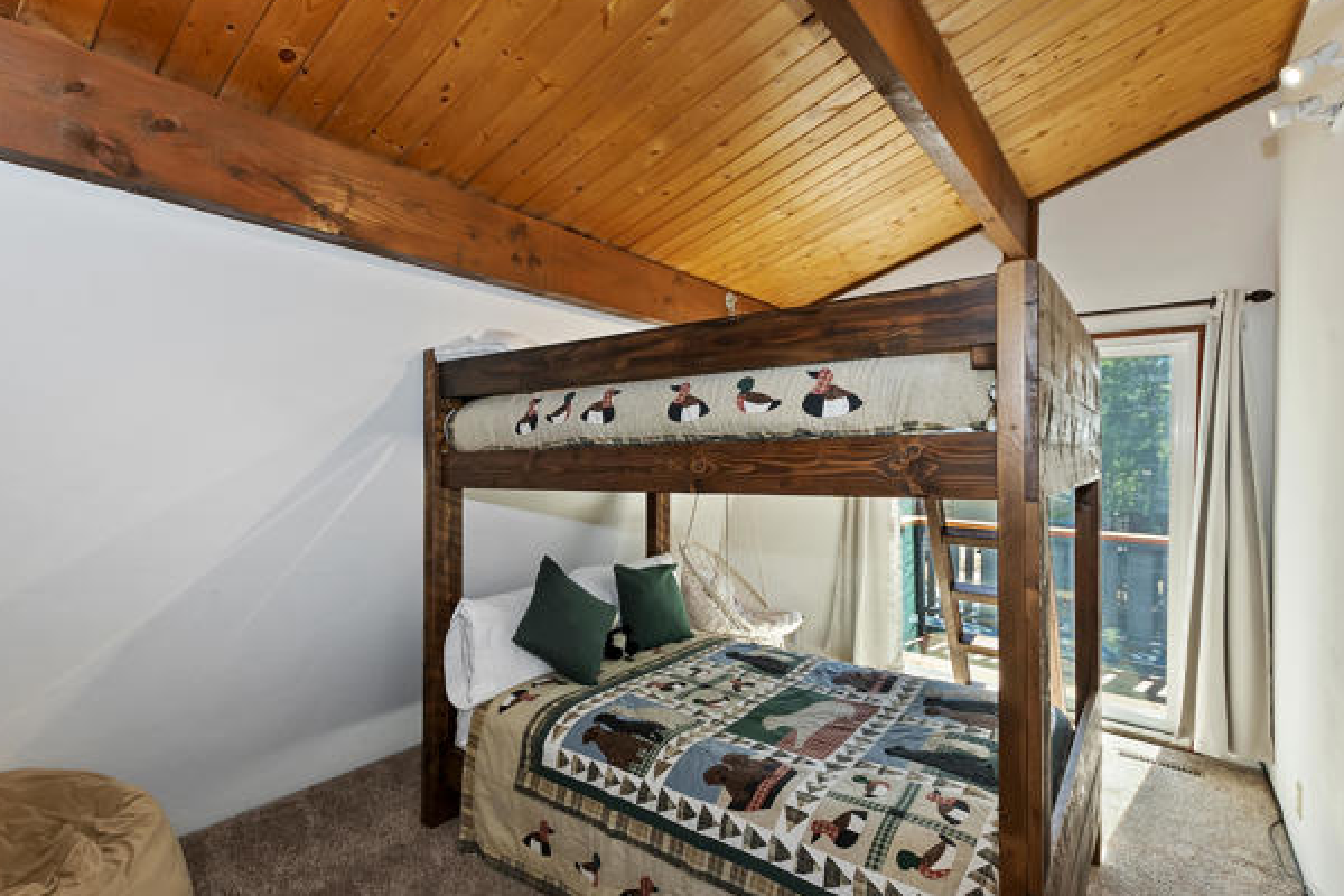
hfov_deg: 96.7
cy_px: 463
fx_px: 597
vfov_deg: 73.7
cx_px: 672
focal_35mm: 16
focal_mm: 10
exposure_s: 1/30
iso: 400
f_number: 8
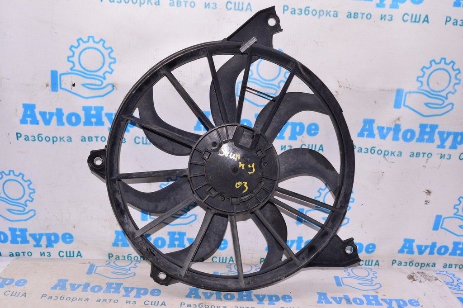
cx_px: 232
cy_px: 154
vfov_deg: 36.8
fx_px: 463
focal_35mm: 36
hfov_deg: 53.2
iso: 1600
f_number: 8
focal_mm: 24
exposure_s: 1/160
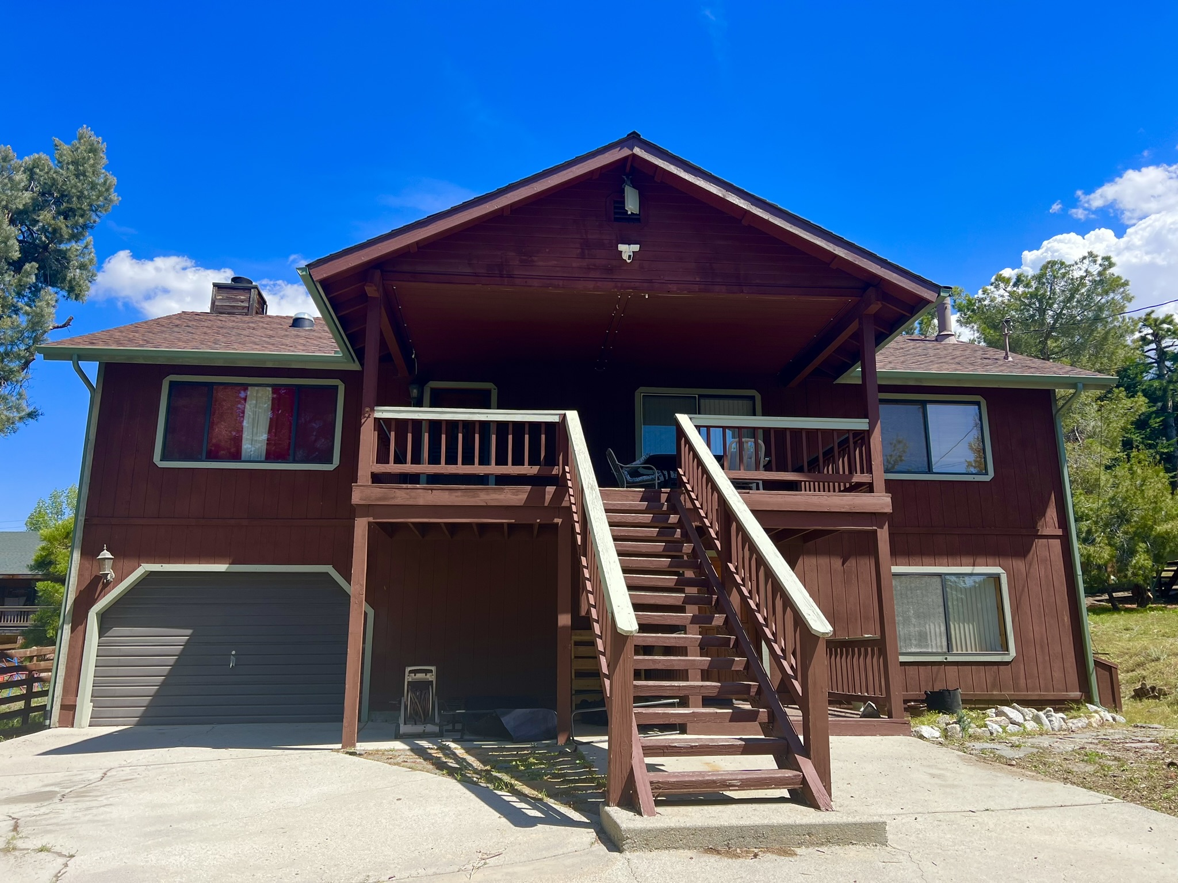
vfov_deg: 53.1
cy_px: 442
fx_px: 885
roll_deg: -0.2
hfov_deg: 67.3
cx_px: 589
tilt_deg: +12.4
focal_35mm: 26
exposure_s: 1/1901
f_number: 1.5
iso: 50
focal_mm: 5.7
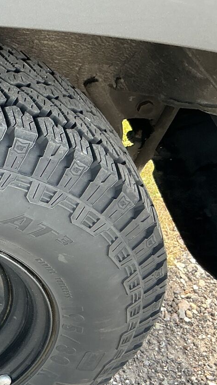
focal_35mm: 65
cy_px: 267
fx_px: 665
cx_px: -118
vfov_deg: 32.0
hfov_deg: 16.7
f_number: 1.8
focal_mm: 3
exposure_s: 1/120
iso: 64
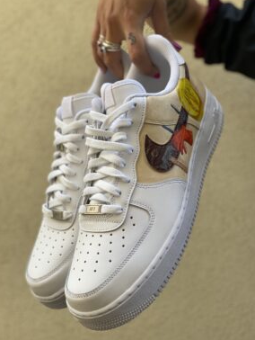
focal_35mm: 55
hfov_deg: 26.6
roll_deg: -0.3
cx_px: 126
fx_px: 540
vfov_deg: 34.9
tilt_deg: +5.0
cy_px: 175
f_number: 2
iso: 40
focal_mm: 6
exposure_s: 1/122
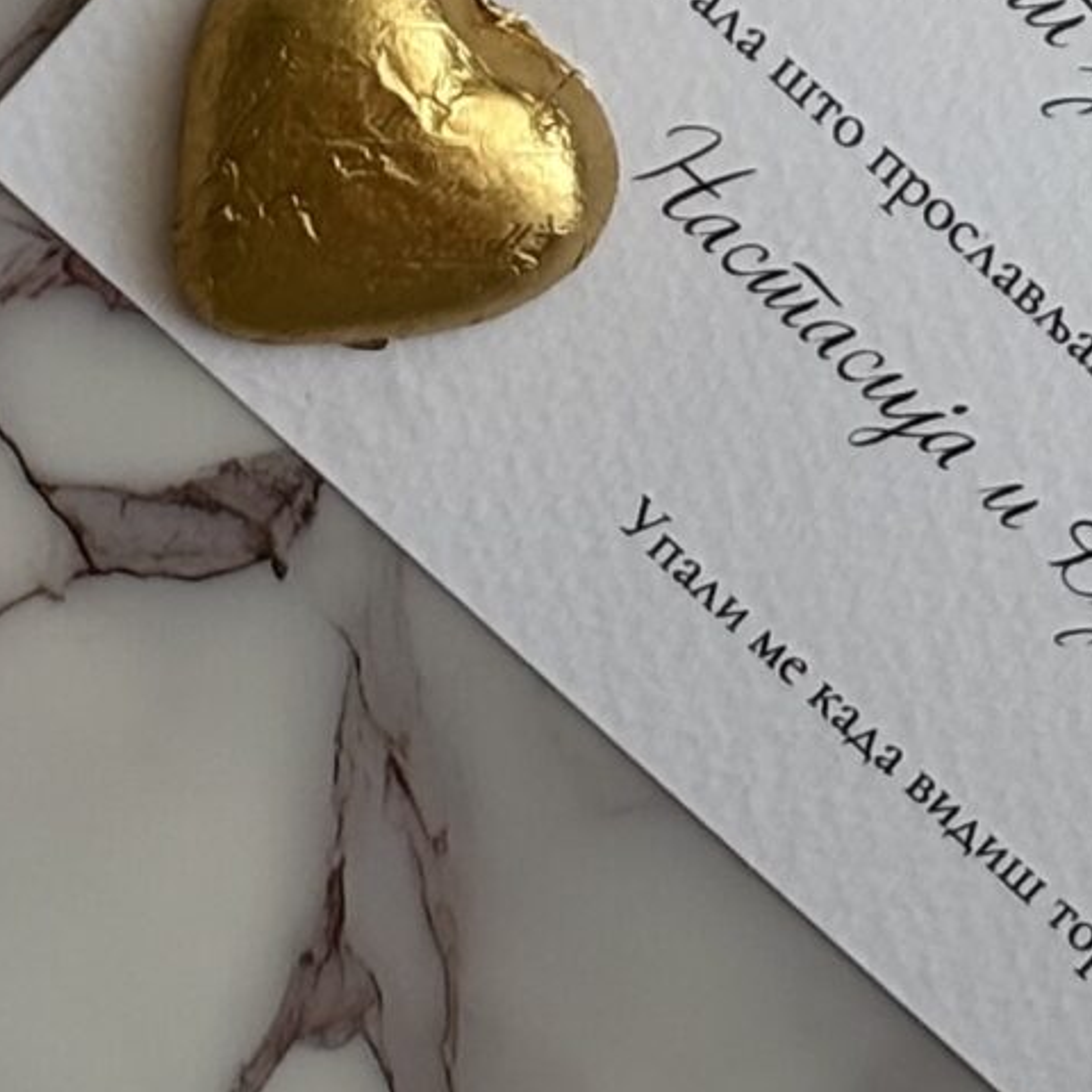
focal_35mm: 245
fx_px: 8744
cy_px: -1800
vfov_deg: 6.7
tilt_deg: -83.2
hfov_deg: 7.0
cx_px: -642
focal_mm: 5.96
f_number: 1.6
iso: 50
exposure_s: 1/119
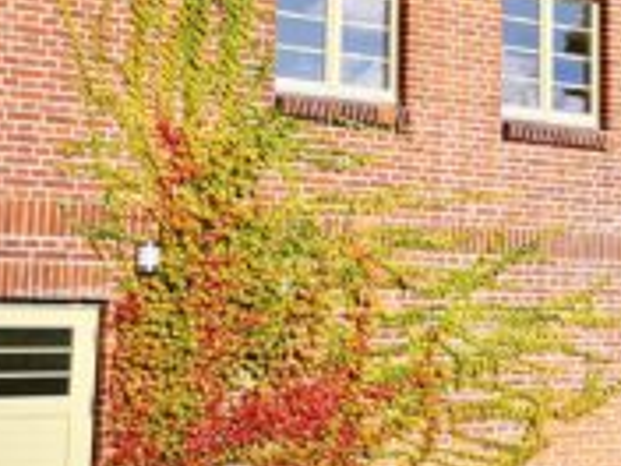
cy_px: 120
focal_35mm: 98
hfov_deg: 19.0
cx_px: 734
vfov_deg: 15.0
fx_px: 1758
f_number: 1.8
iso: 50
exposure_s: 1/2703
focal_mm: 3.95
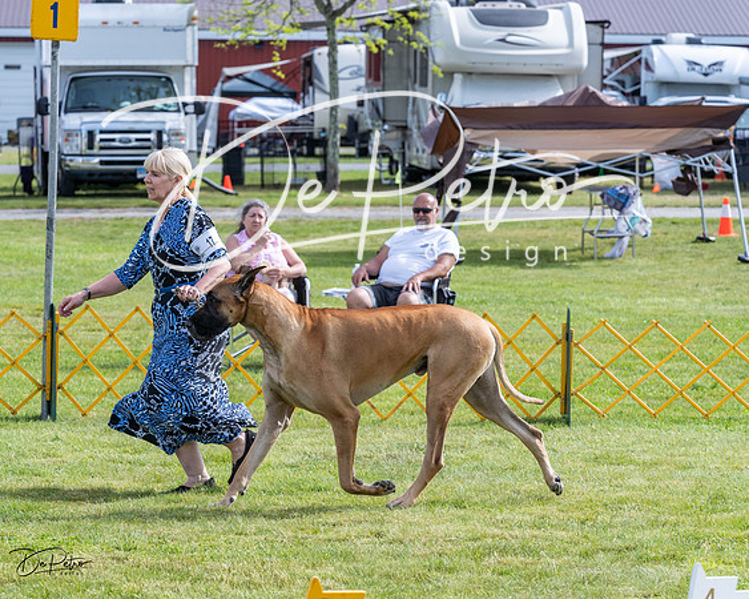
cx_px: 317
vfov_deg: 11.4
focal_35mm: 135
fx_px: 2987
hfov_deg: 14.3
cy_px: 261
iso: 400
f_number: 5.6
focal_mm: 106
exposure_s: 1/1250
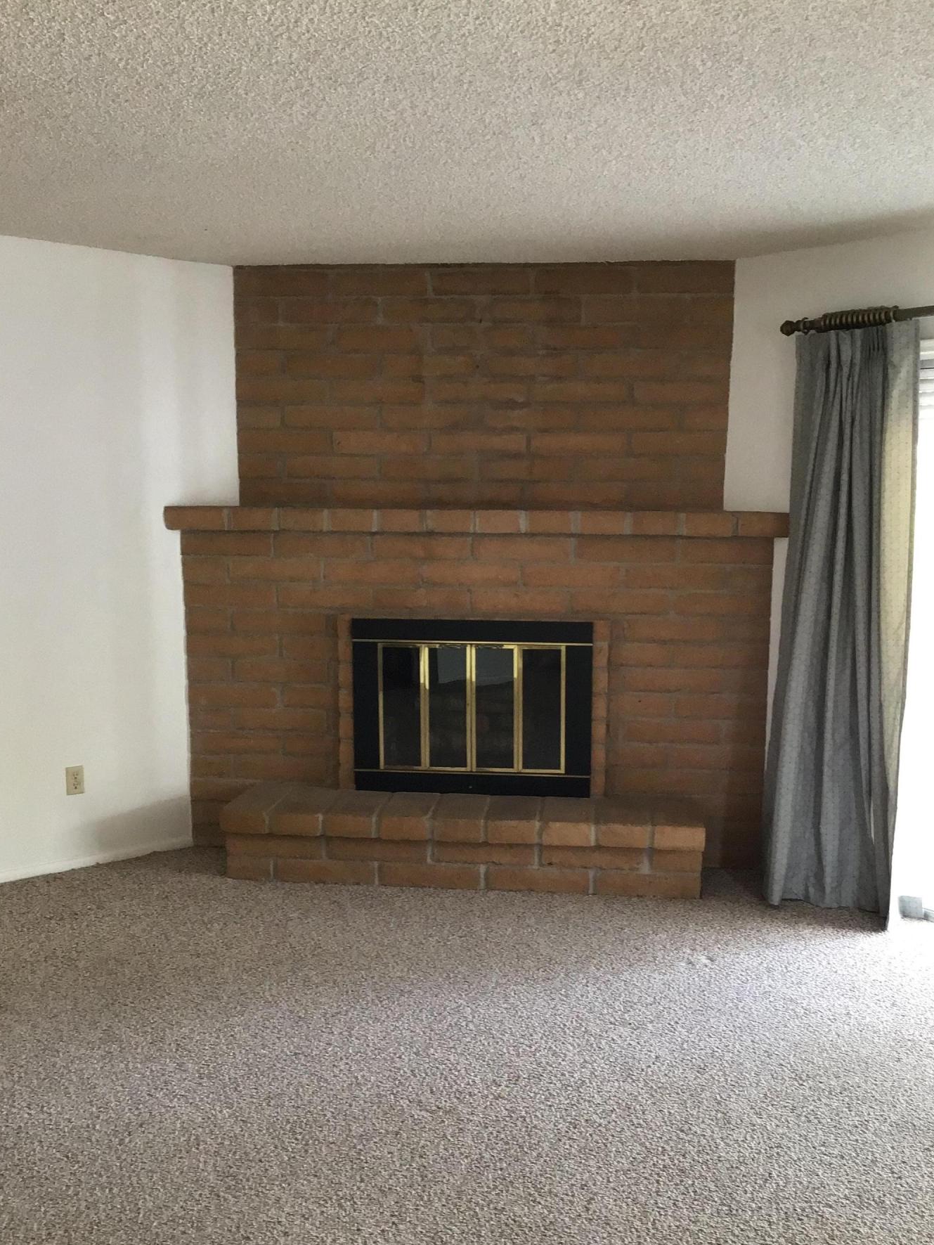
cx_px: 465
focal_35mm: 35
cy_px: 698
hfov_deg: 40.7
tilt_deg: -10.2
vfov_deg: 52.5
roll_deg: +0.1
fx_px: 1259
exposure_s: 1/30
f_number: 2.4
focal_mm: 3.3
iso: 160
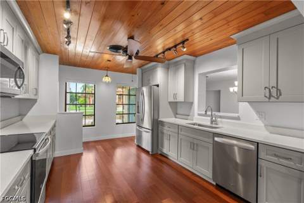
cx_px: 152
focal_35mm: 16
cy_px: 102
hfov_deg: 96.7
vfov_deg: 73.7
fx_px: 135
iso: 400
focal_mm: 16
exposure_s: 1/15
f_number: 8
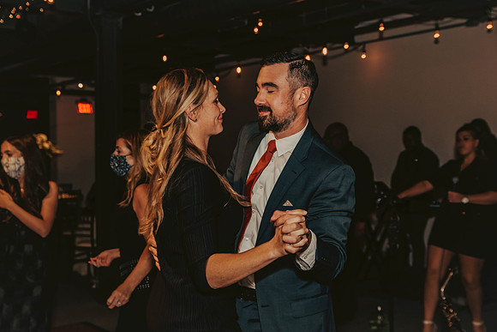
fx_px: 718
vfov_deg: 26.0
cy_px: 166
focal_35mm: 52
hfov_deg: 38.2
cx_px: 248
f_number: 4.5
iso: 1250
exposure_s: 1/125
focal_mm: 52
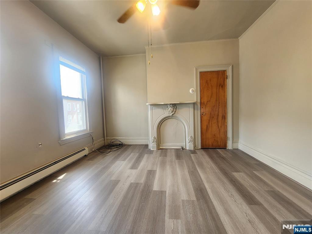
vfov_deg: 89.9
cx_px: 156
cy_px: 117
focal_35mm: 13
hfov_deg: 106.2
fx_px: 117
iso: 200
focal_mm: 2.2
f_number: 2.2
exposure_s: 1/60
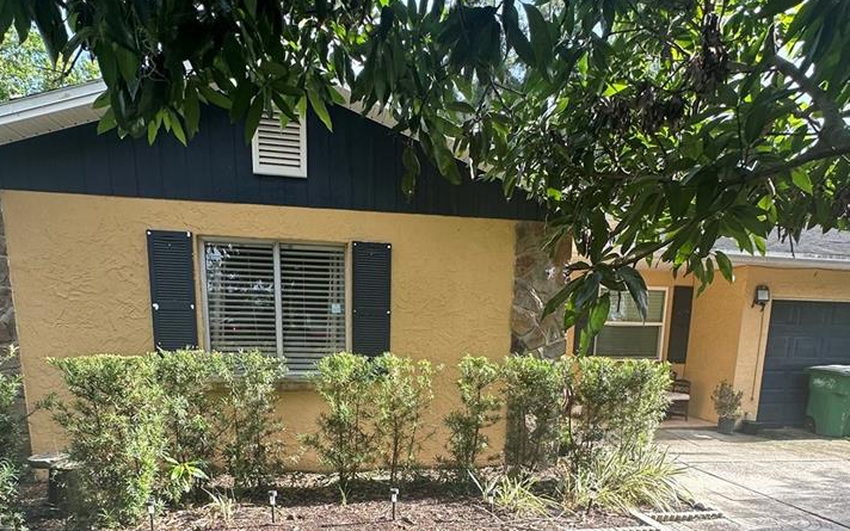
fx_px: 579
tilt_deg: -8.4
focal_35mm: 25
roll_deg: -1.7
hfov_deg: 72.5
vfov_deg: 46.1
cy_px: 443
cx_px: 433
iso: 40
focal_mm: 2.22
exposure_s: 1/281
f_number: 2.2
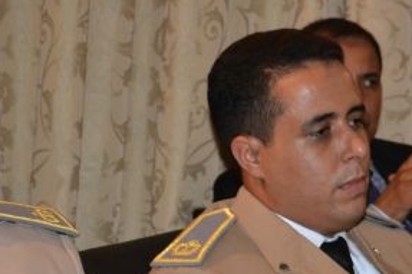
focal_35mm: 184
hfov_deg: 11.1
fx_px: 2106
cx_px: 340
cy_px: 222
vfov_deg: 7.4
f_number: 5.6
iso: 3200
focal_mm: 55
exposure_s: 1/60
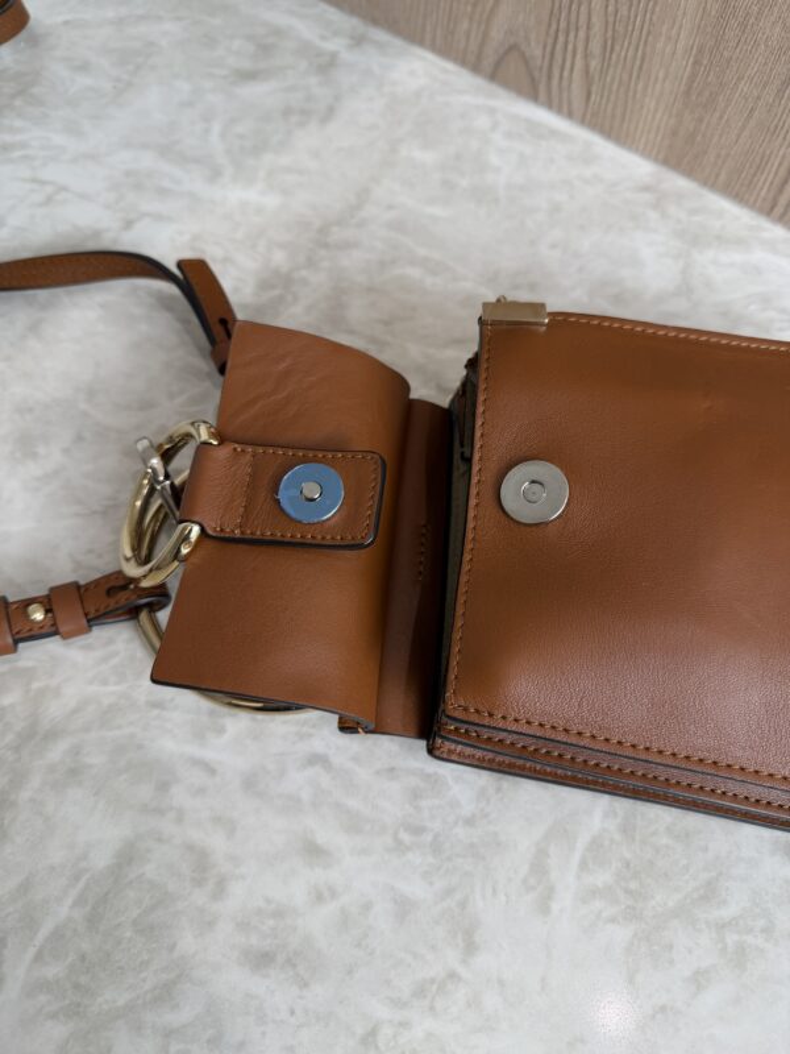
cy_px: 527
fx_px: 730
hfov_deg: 56.8
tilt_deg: -62.0
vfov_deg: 71.6
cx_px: 395
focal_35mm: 24
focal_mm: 6.76
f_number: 1.78
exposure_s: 1/120
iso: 125
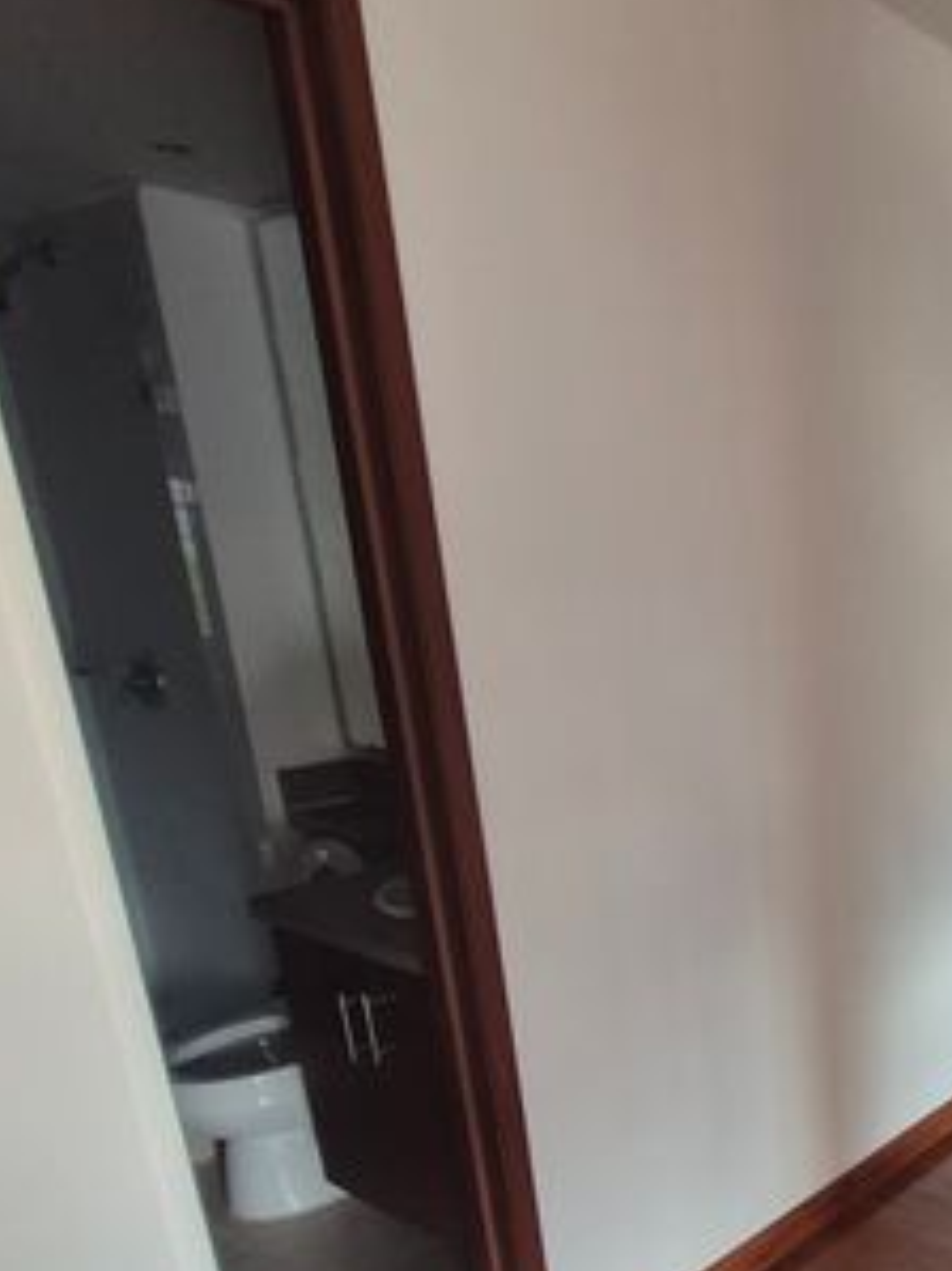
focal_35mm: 29
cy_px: 908
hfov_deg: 40.2
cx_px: 1016
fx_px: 1064
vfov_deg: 59.3
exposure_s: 1/60
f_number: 2.2
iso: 200
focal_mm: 1.74
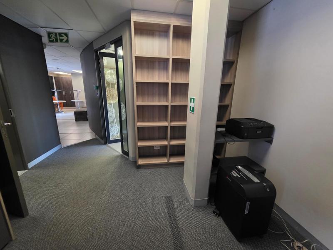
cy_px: 125
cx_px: 166
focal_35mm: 13
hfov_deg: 106.2
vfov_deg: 89.9
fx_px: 125
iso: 640
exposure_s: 1/50
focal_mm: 2.2
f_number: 1.9
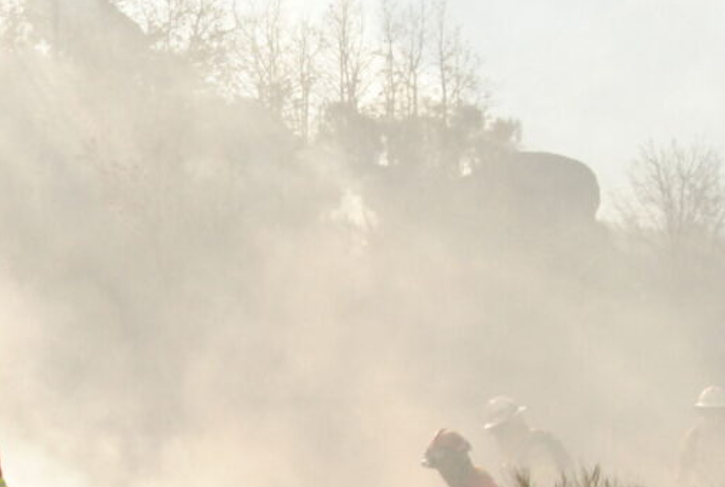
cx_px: -4
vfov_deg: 11.9
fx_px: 2321
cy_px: 428
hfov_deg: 17.3
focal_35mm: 115
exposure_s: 1/800
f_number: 14
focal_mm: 38
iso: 1600
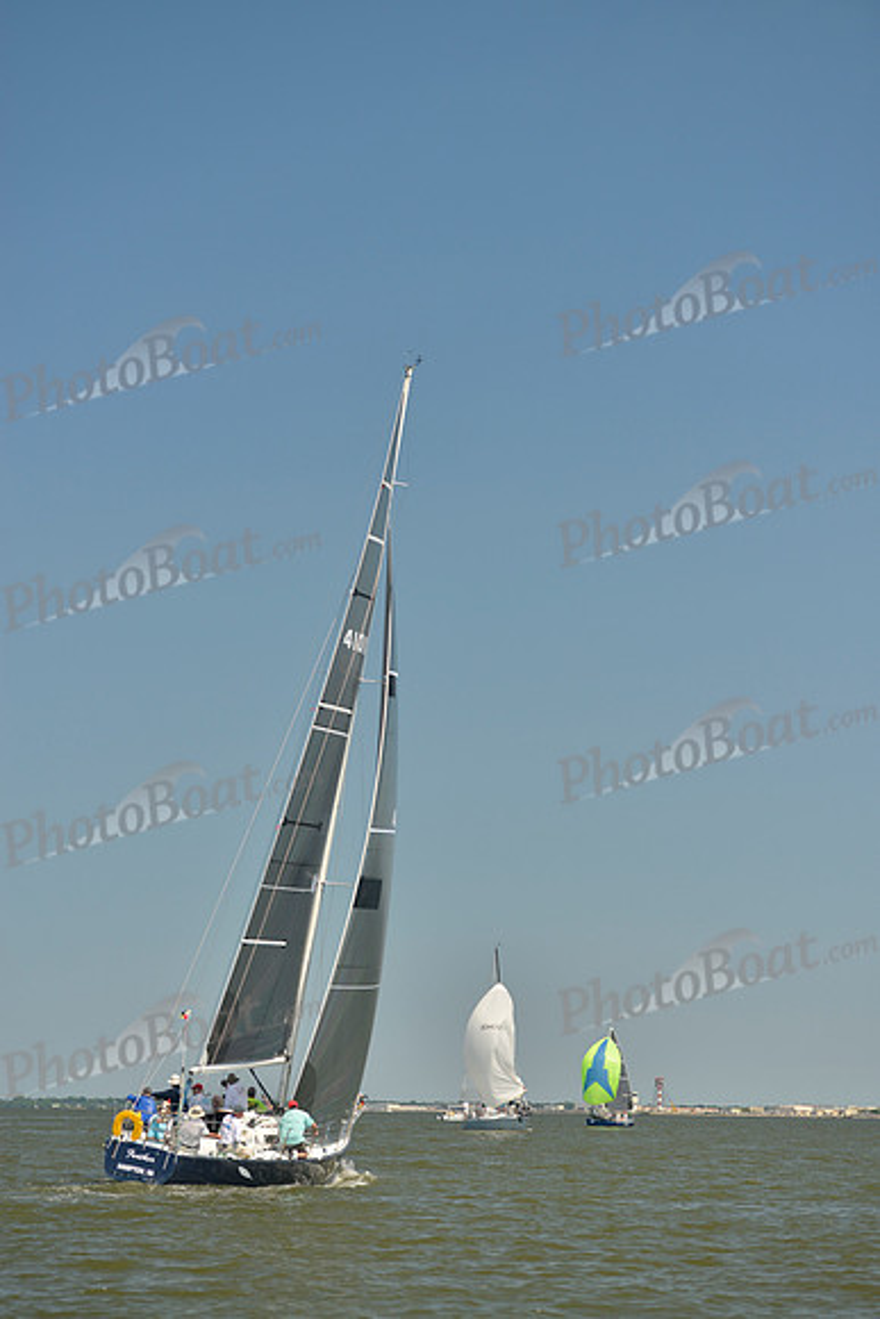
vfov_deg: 23.6
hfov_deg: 15.9
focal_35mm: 86
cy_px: 660
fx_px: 3151
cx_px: 440
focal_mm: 86
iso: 200
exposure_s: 1/1250
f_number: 3.5
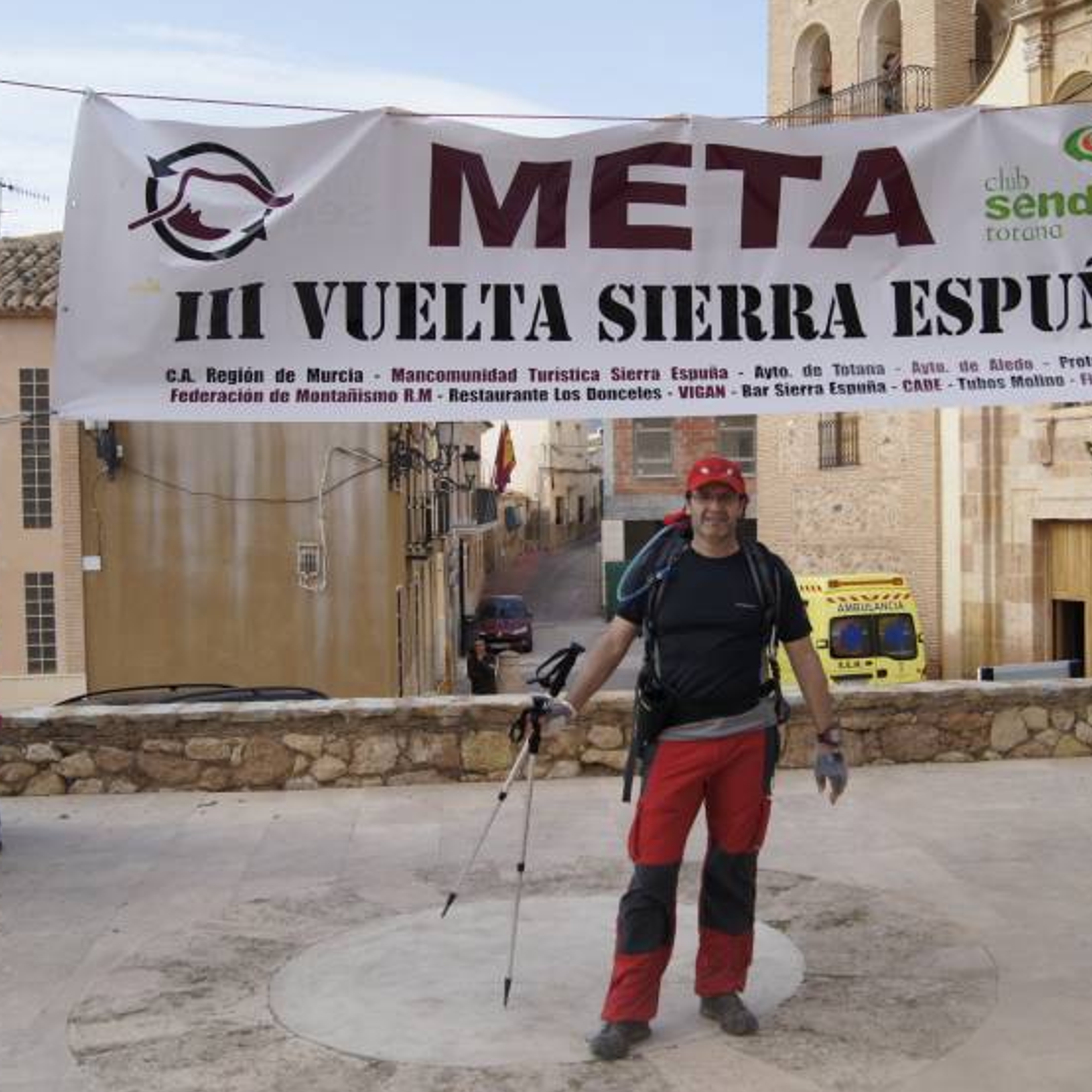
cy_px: 545
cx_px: 650
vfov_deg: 39.2
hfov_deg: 39.0
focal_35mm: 43
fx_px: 1535
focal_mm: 22
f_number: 5
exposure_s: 1/640
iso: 200
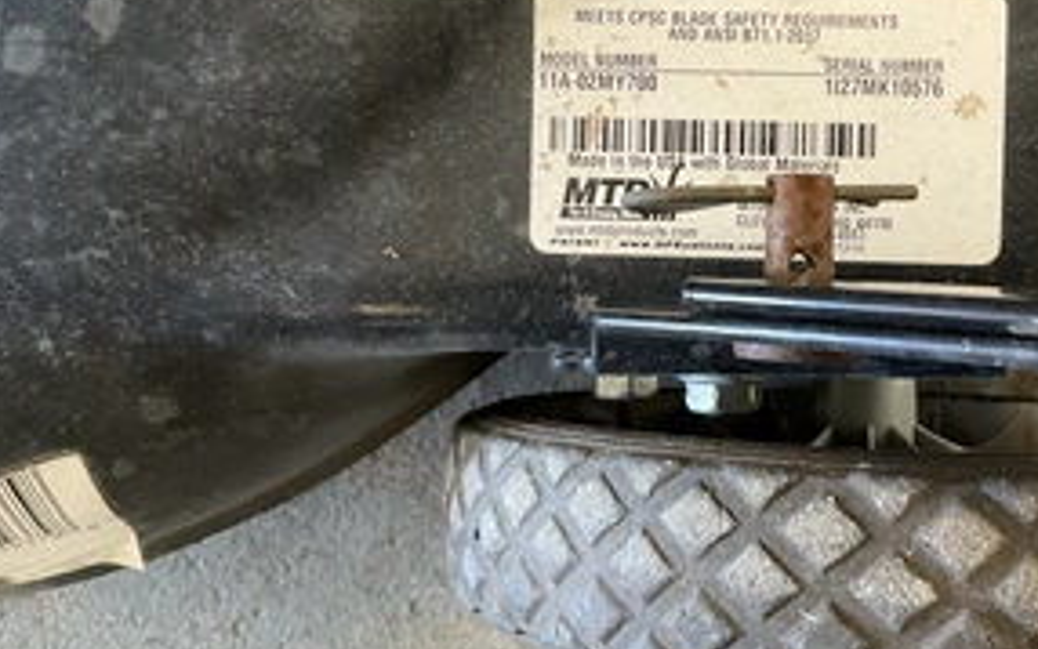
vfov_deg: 29.6
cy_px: 199
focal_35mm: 43
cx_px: 642
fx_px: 1217
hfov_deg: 45.8
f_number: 1.8
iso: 250
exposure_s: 1/40
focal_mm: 3
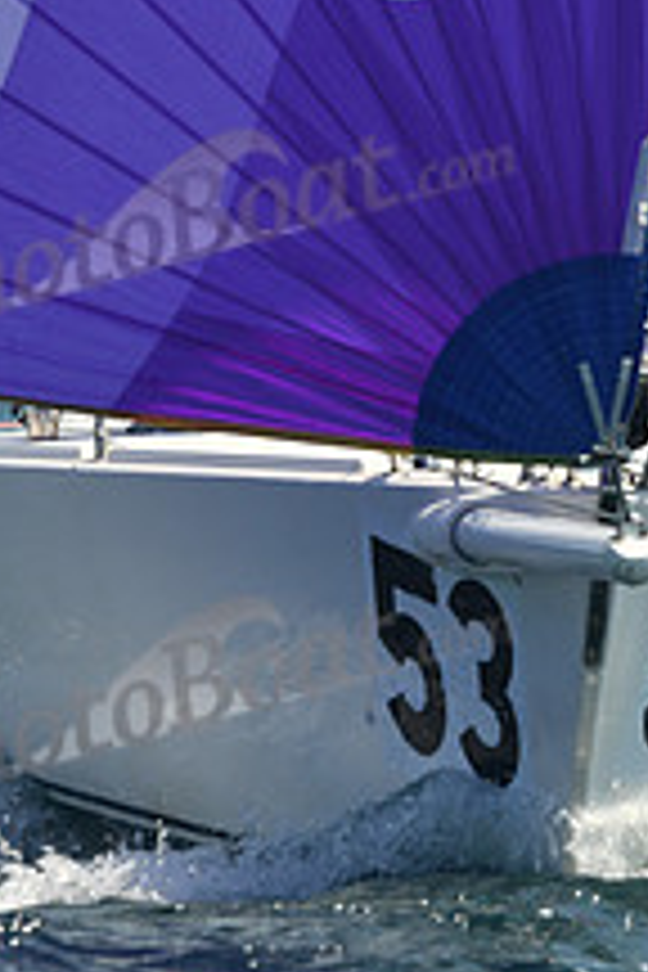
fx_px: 11987
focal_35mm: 444
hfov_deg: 3.1
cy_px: 394
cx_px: 752
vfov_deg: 4.6
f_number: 8
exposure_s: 1/640
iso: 320
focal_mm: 165
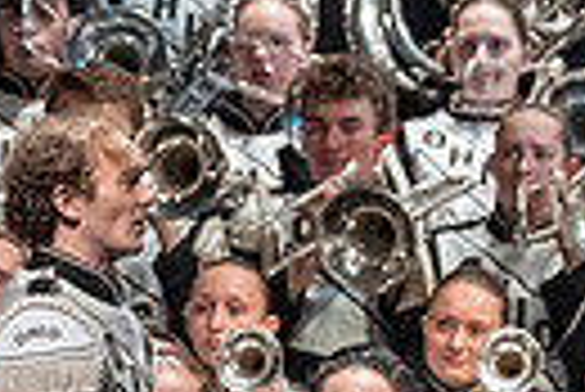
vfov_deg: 1.4
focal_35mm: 1001
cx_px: -562
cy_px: 527
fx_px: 16284
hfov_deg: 2.1
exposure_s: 1/500
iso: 4000
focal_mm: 150
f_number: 4
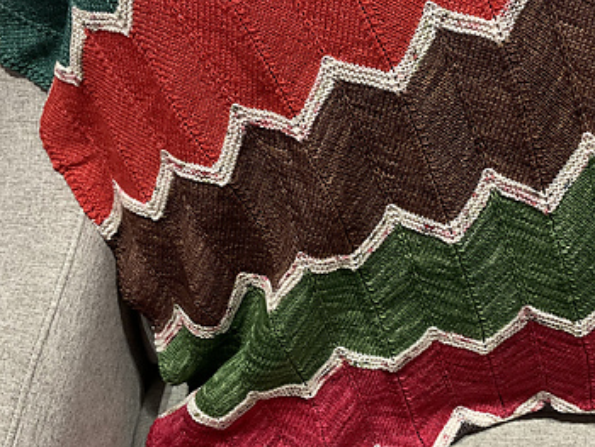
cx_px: 403
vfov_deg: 27.5
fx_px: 912
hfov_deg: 35.7
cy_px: 194
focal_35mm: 53
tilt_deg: -49.4
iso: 125
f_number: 1.8
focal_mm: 3
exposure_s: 1/60
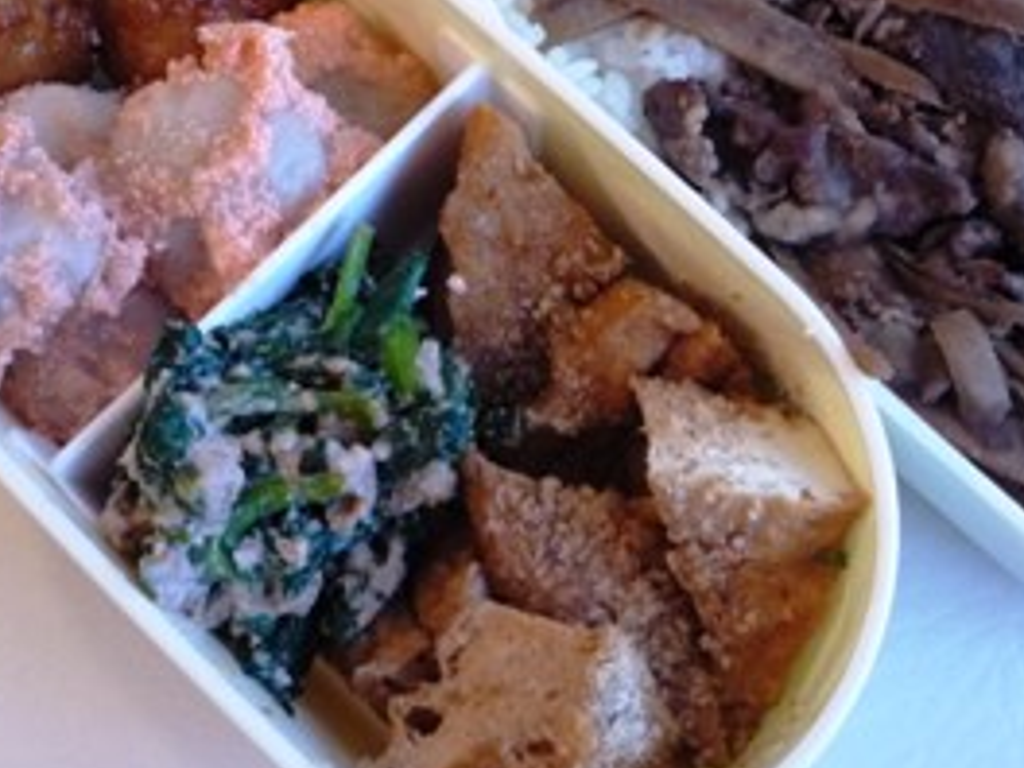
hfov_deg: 37.3
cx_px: 624
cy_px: 272
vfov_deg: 28.4
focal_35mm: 51
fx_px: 1509
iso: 400
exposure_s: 1/10
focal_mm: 5.2
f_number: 3.3
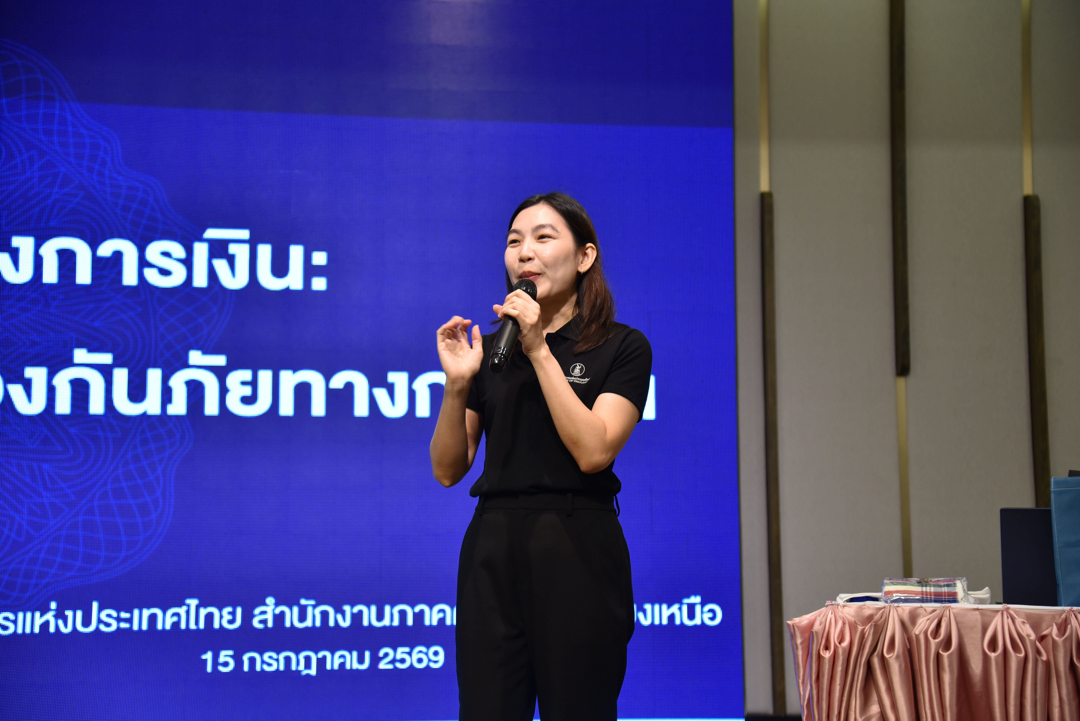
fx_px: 1861
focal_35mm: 62
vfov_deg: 21.9
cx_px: 540
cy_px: 360
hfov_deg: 32.4
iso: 720
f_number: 4
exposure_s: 1/80
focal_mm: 62
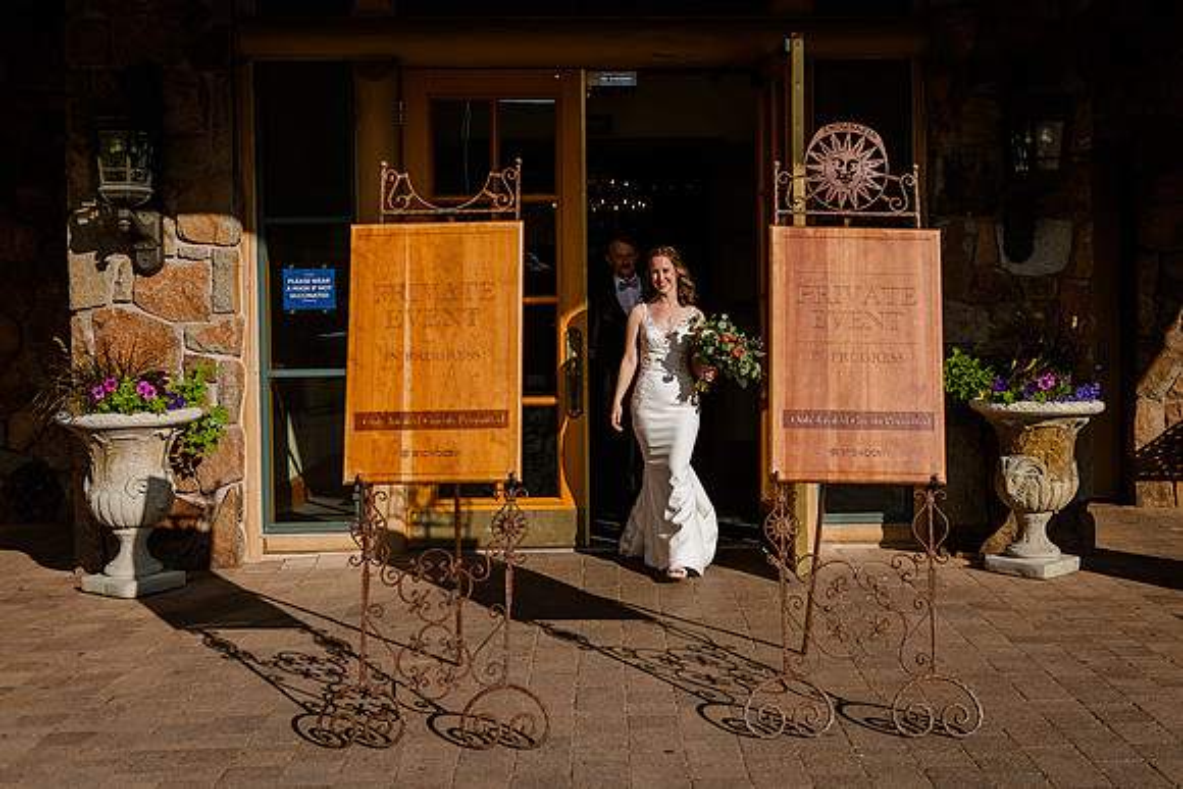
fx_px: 1417
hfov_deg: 45.2
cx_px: 660
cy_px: 349
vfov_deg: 31.1
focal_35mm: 43
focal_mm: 38
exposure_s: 1/640
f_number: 4
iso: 125
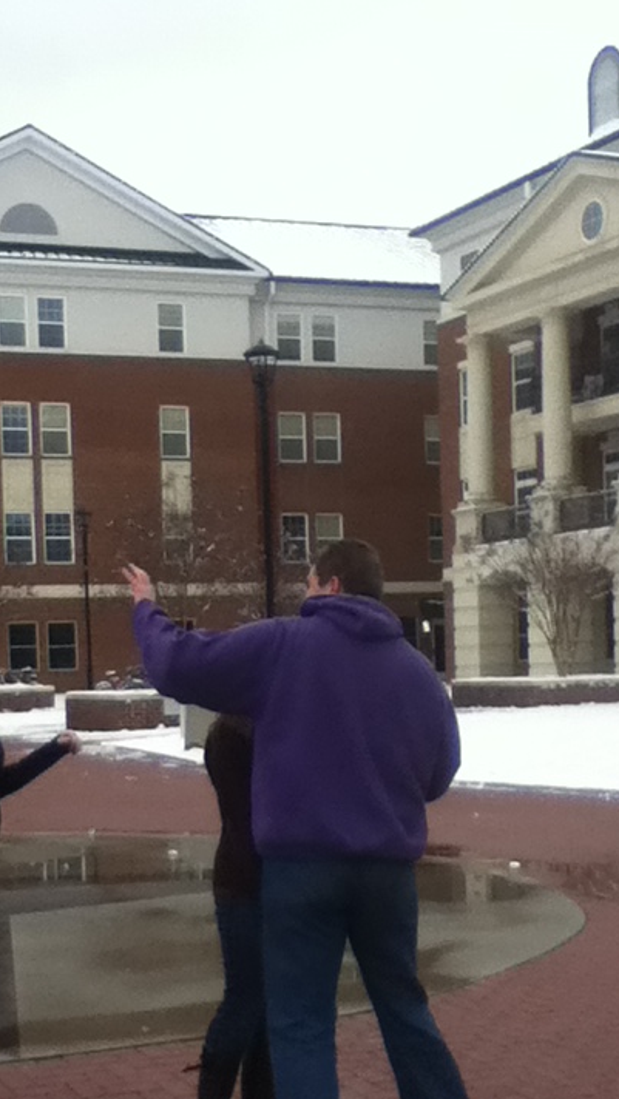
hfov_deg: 25.0
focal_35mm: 47
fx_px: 1370
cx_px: 110
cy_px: 676
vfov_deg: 43.4
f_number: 2.4
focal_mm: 3.85
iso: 80
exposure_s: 1/516
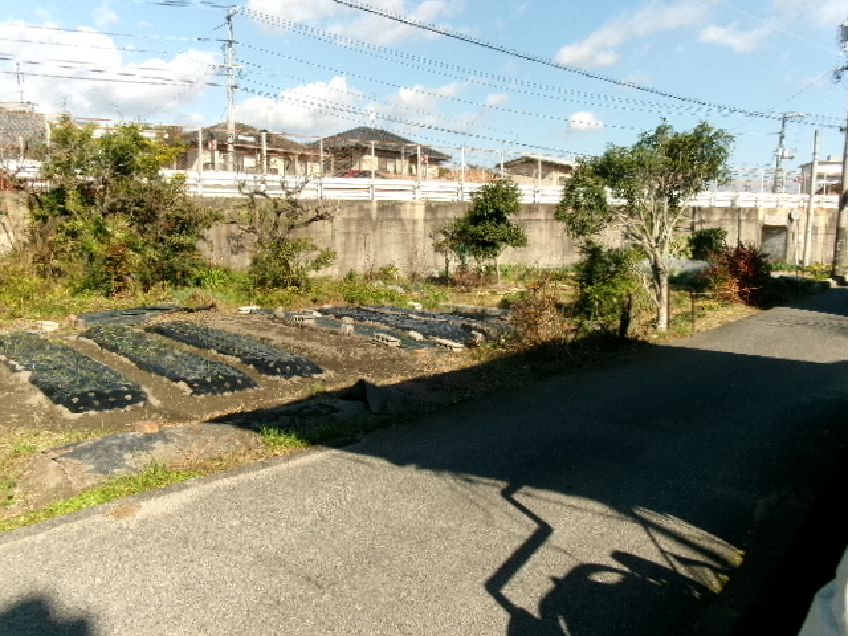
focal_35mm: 28
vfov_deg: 49.7
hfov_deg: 63.4
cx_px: 424
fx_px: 686
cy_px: 318
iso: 100
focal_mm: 5.1
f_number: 10.8
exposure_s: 1/110
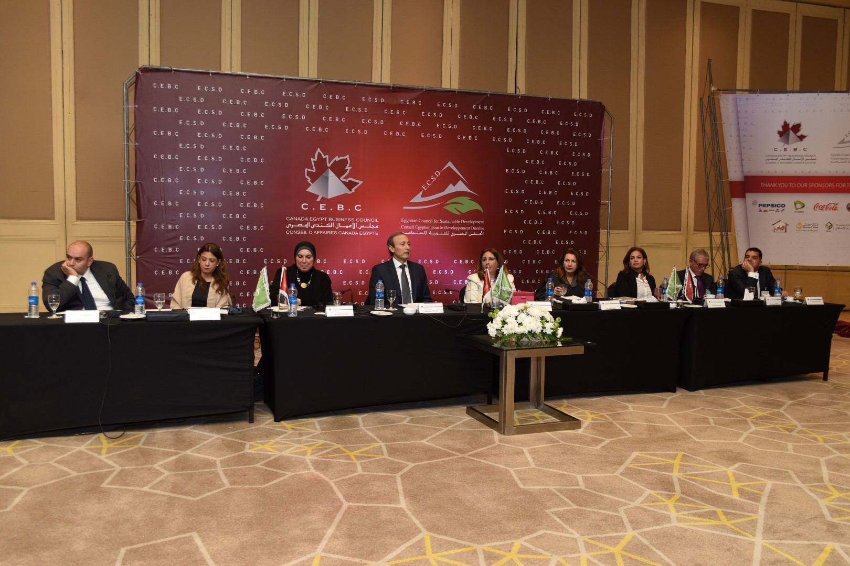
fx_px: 732
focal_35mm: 31
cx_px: 425
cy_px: 283
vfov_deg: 42.3
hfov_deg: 60.3
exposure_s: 1/125
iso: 1000
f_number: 2.8
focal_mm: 31
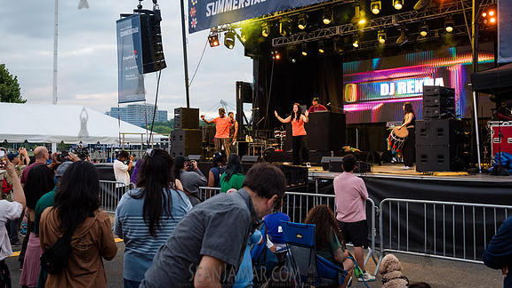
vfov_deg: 31.1
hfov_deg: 52.8
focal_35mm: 38
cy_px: 122
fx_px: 516
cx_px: 251
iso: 4000
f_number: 4.5
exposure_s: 1/400
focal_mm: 35
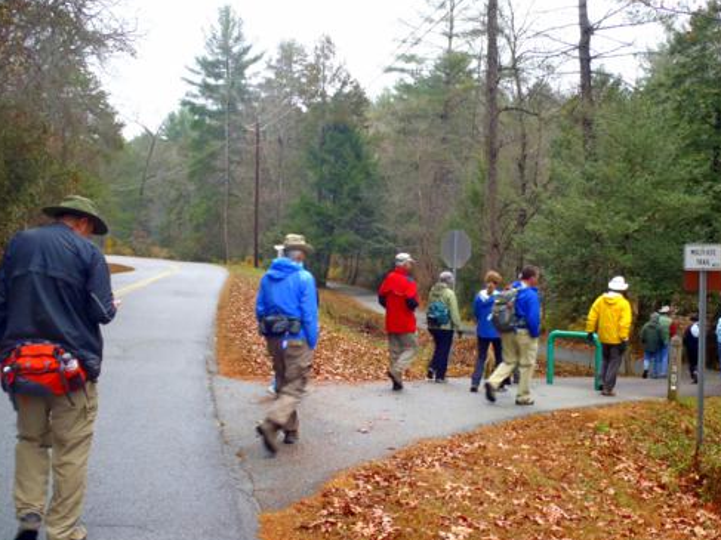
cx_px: 437
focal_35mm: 41
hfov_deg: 45.5
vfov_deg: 35.0
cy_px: 316
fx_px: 854
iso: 160
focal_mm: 5.4
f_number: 4.1
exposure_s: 1/30
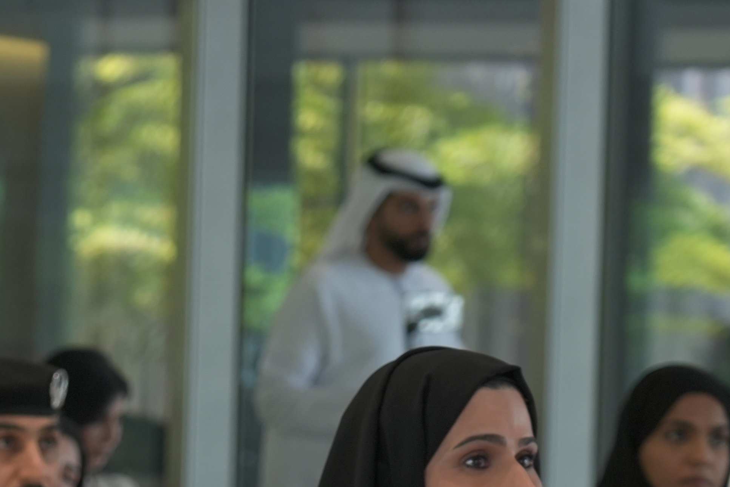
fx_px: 5151
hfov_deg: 8.0
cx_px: -73
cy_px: 786
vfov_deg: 5.4
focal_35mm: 254
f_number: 4
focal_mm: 70
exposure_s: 1/125
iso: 800
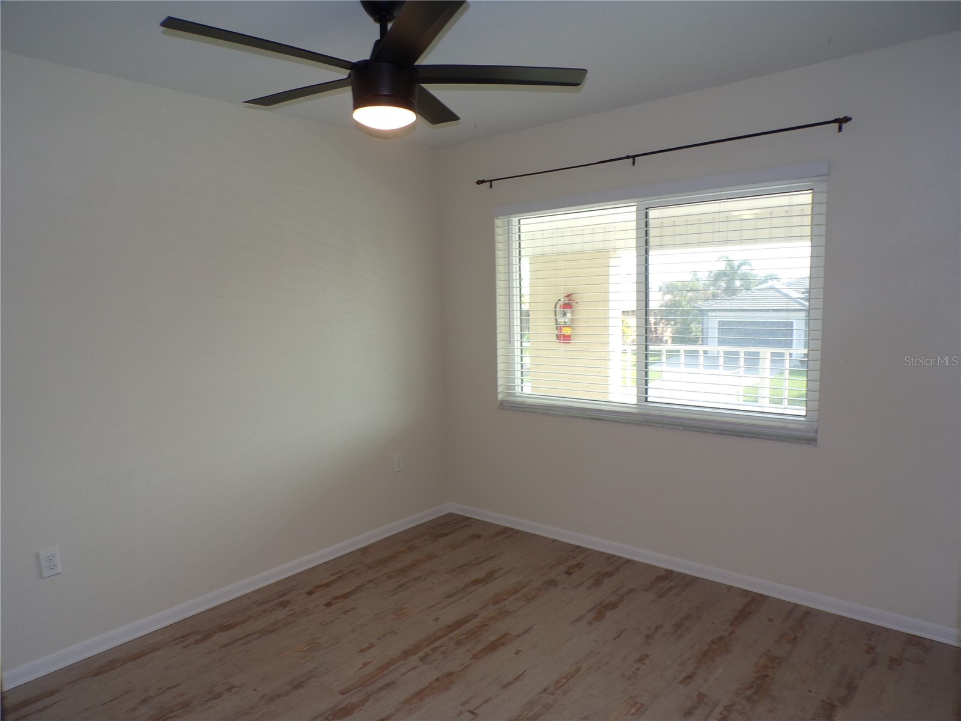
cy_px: 360
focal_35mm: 24
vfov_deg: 56.8
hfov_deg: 71.6
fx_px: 666
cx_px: 480
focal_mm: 4.3
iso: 80
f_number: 4.3
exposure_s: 1/50
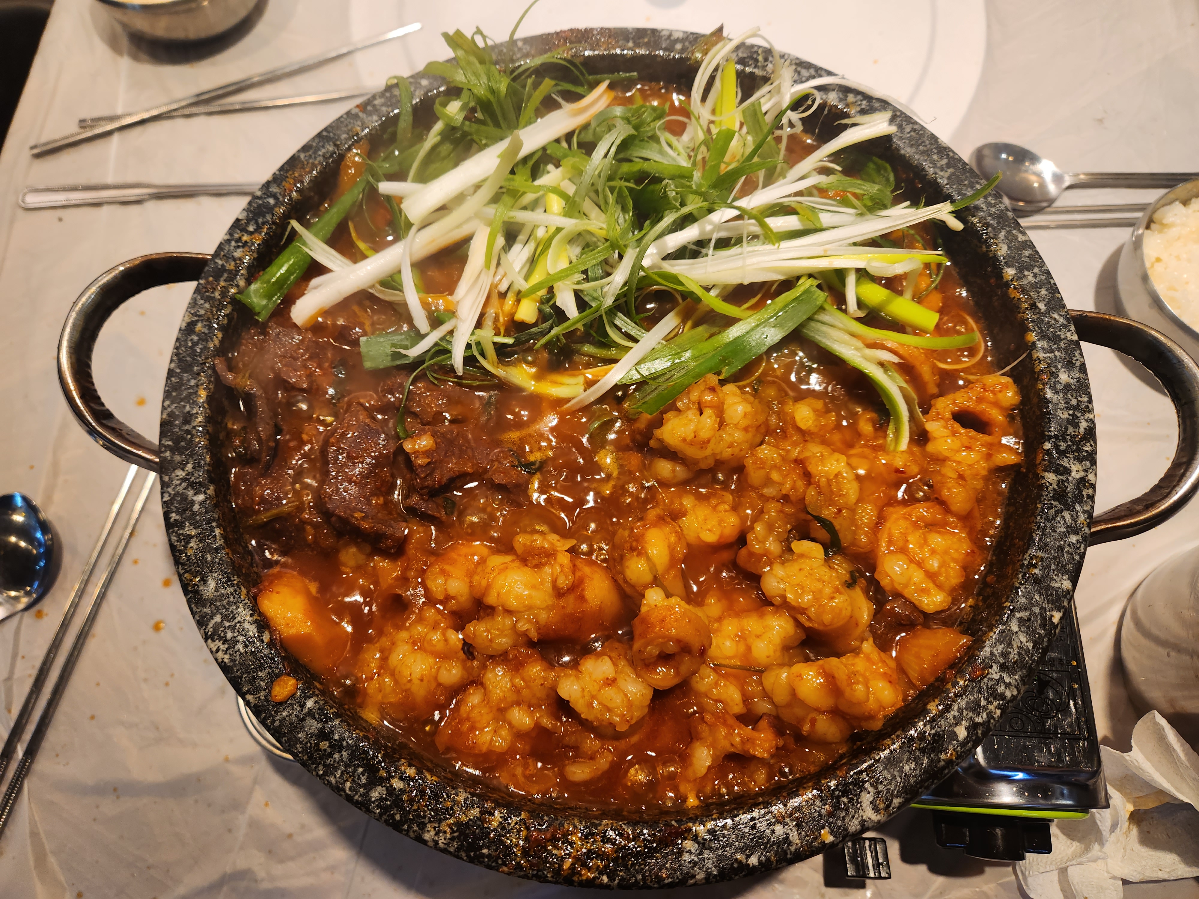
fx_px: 797
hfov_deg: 73.9
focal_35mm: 23
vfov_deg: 58.9
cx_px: 600
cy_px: 450
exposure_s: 1/120
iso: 100
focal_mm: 5.4
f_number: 1.8
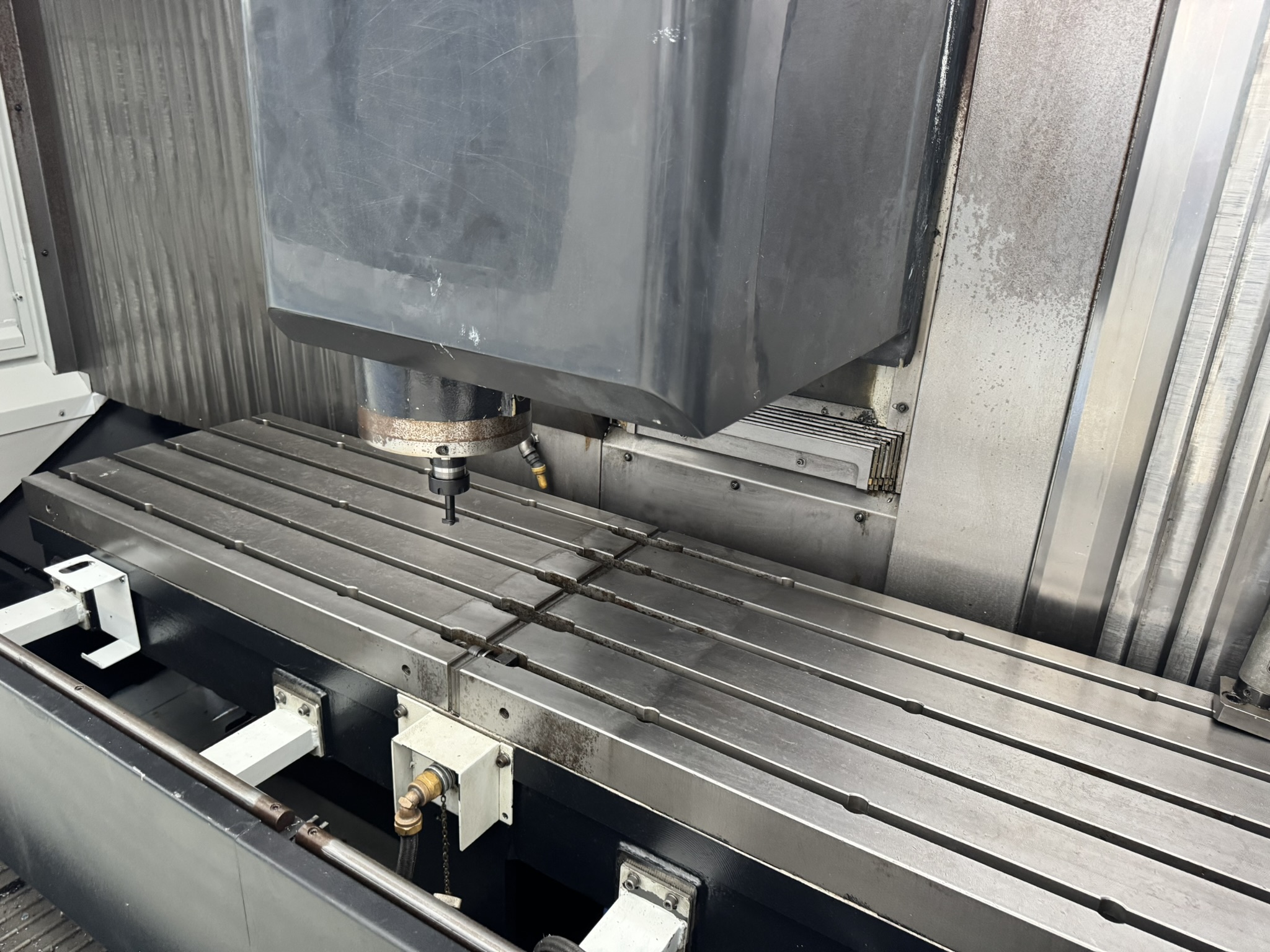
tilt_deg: -21.8
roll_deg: -2.5
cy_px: 476
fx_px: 881
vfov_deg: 56.8
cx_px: 635
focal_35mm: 24
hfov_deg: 71.6
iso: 500
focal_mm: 6.76
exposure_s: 1/60
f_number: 1.78
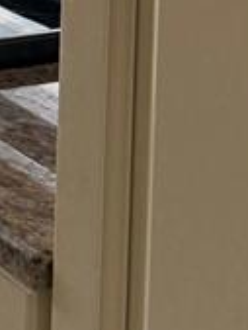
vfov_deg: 10.9
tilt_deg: -6.9
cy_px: -250
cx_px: -125
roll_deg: -1.2
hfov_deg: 8.5
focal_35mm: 170
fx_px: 1622
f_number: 1.78
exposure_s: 1/148
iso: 200
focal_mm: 6.76
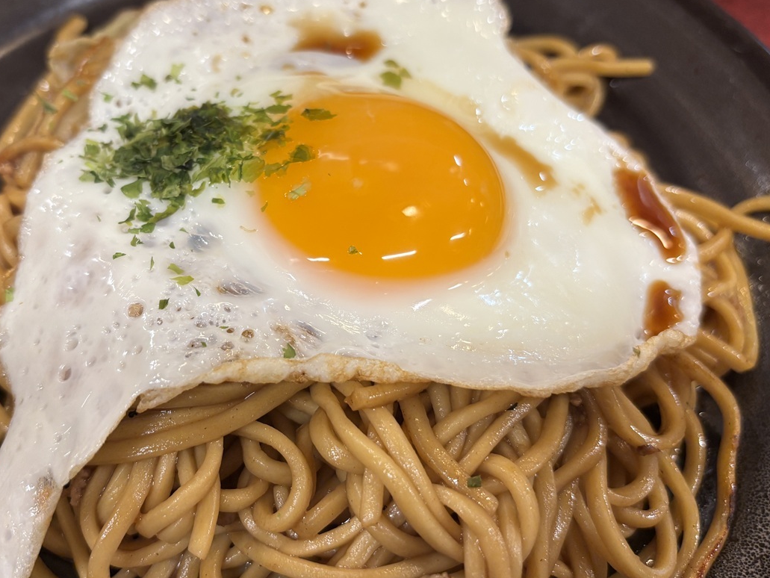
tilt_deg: -57.2
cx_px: 311
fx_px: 801
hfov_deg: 51.0
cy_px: 295
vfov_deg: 39.7
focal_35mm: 36
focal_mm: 5.96
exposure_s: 1/100
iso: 125
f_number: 1.6
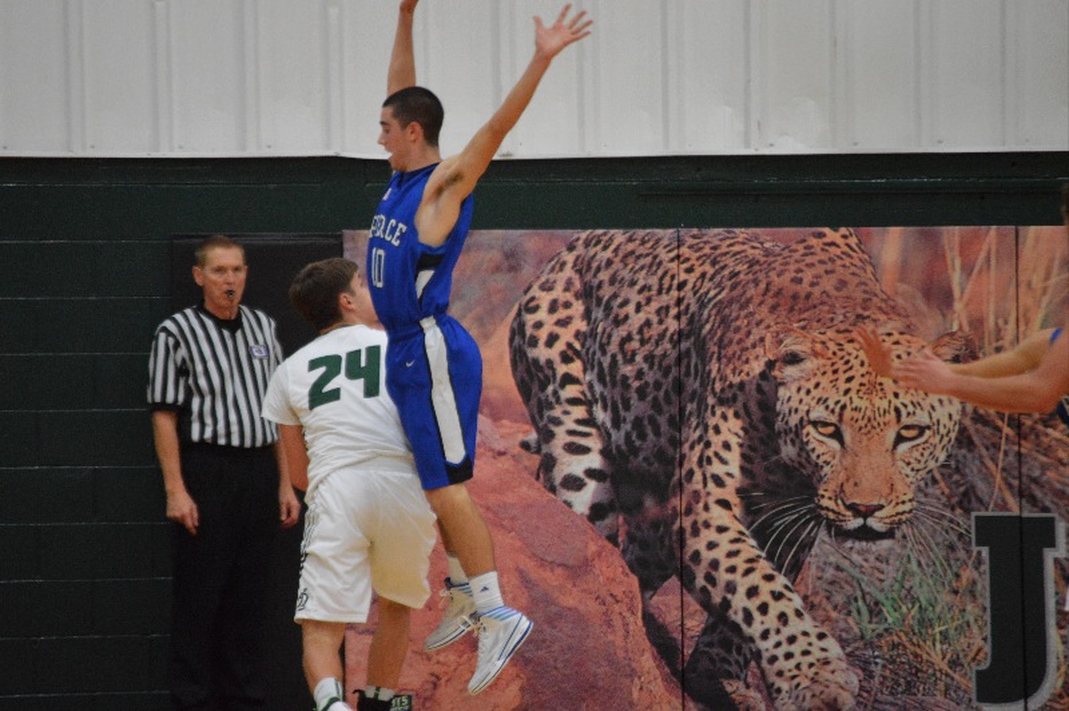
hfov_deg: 7.9
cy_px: 356
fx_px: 7788
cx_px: 534
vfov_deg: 5.2
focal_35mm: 262
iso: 3200
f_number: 5.3
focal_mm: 175
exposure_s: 1/200
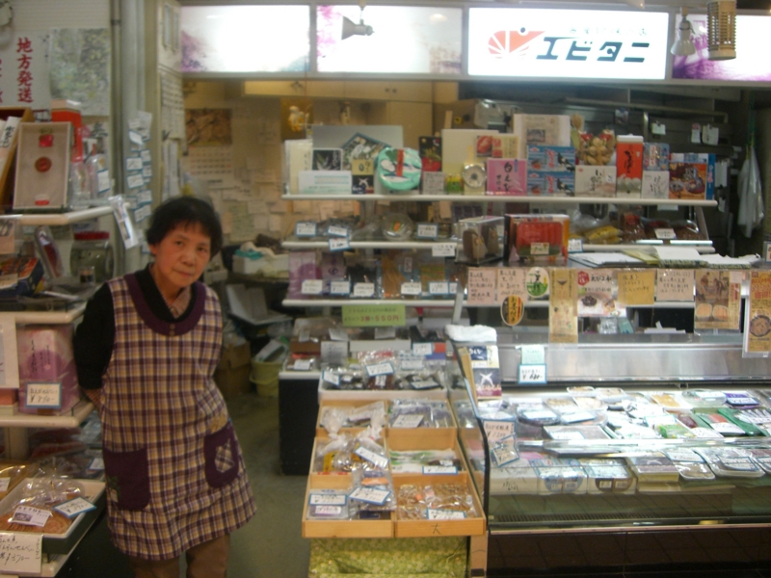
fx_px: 846
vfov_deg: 37.7
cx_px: 386
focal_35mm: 38
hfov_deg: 49.0
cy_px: 289
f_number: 2.7
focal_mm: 6.2
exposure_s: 1/60
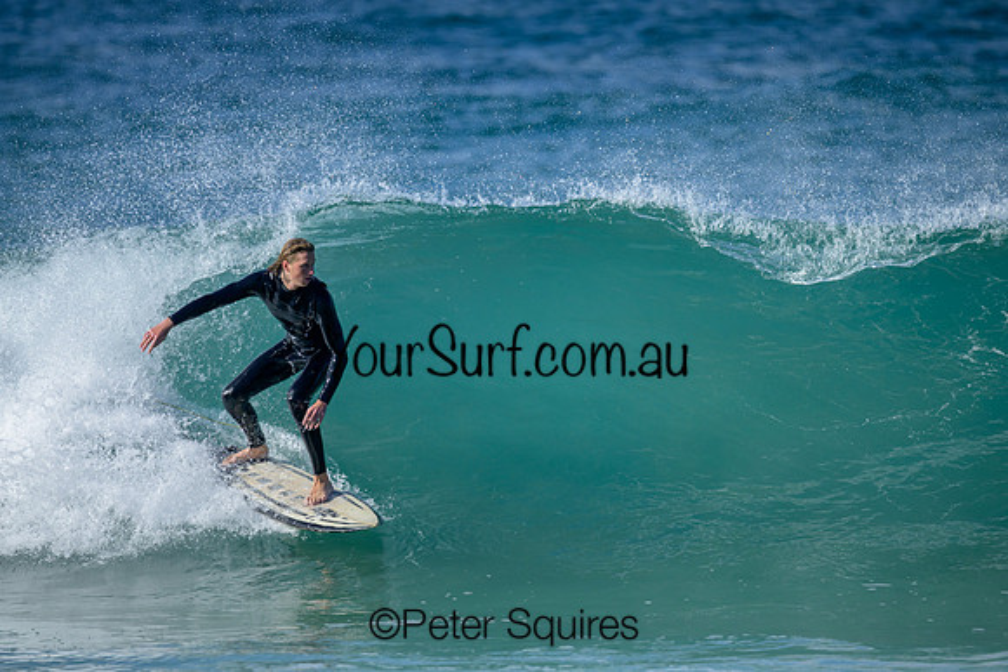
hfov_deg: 2.6
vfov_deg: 1.7
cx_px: 504
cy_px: 336
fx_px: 22404
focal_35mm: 800
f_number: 6.3
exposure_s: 1/2500
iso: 500
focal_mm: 800
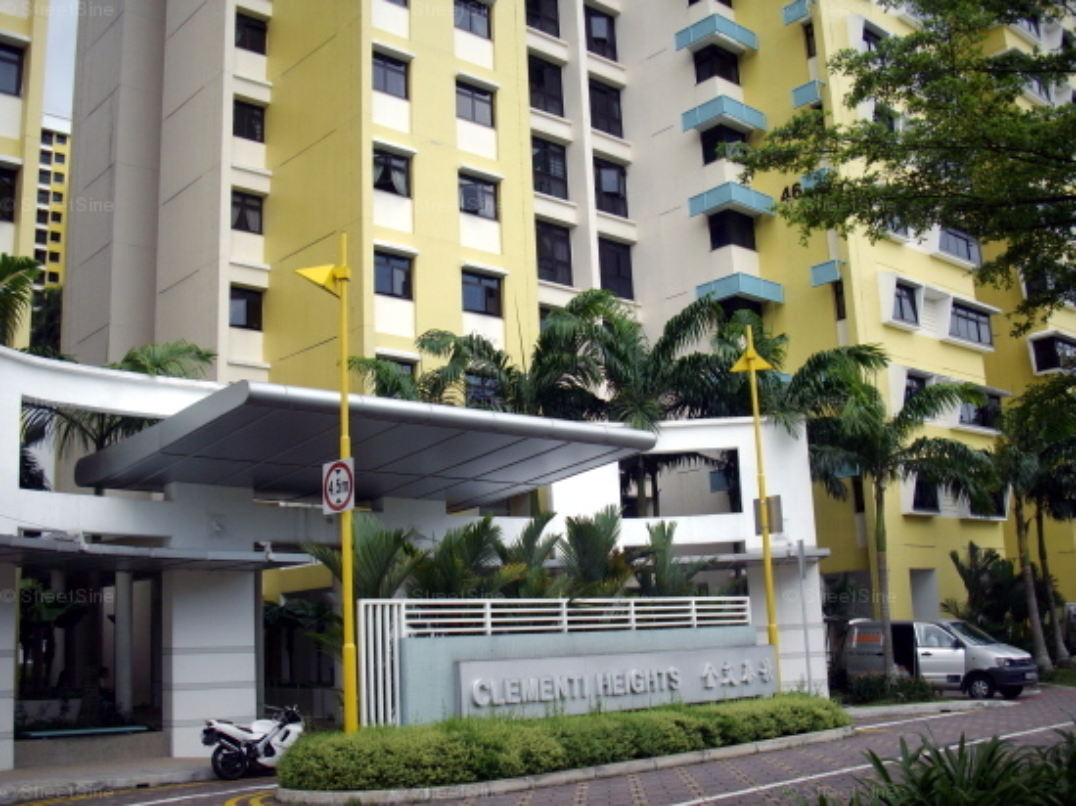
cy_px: 403
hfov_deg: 50.2
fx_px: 1150
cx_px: 538
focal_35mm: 37
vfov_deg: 38.6
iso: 80
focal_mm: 6.2
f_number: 5.6
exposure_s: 1/100
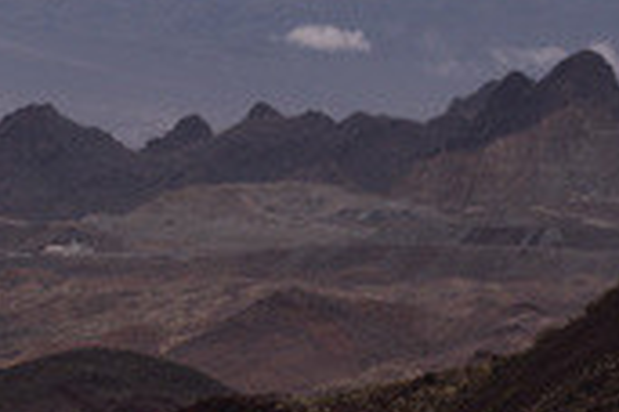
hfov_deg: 4.2
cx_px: 217
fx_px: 8425
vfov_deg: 2.8
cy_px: 302
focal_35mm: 490
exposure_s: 1/12800
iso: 400
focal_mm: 164
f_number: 2.8
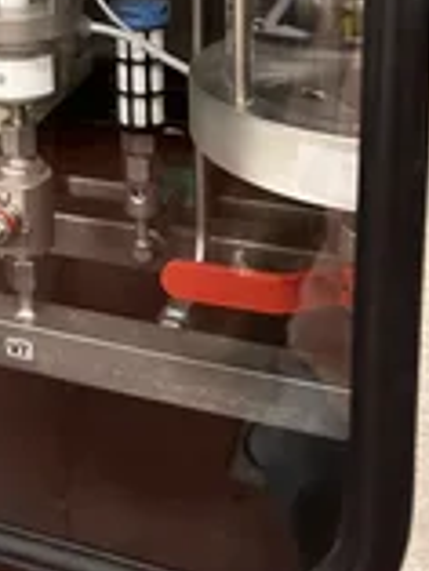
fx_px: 1007
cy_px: -29
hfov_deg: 22.7
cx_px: -44
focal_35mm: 61
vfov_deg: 29.1
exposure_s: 1/60
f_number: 1.78
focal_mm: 6.86
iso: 400
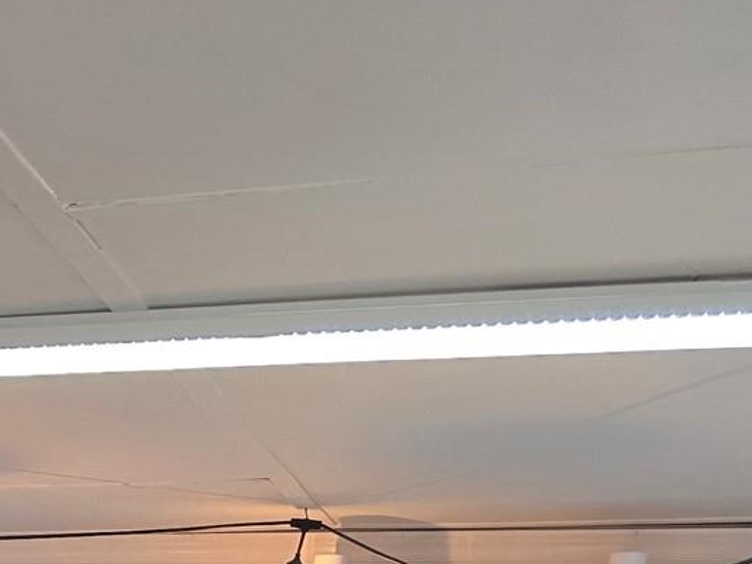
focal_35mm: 87
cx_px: -410
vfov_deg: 15.1
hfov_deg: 19.3
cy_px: 963
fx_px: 1890
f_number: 1.7
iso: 400
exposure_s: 1/120
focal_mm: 6.3
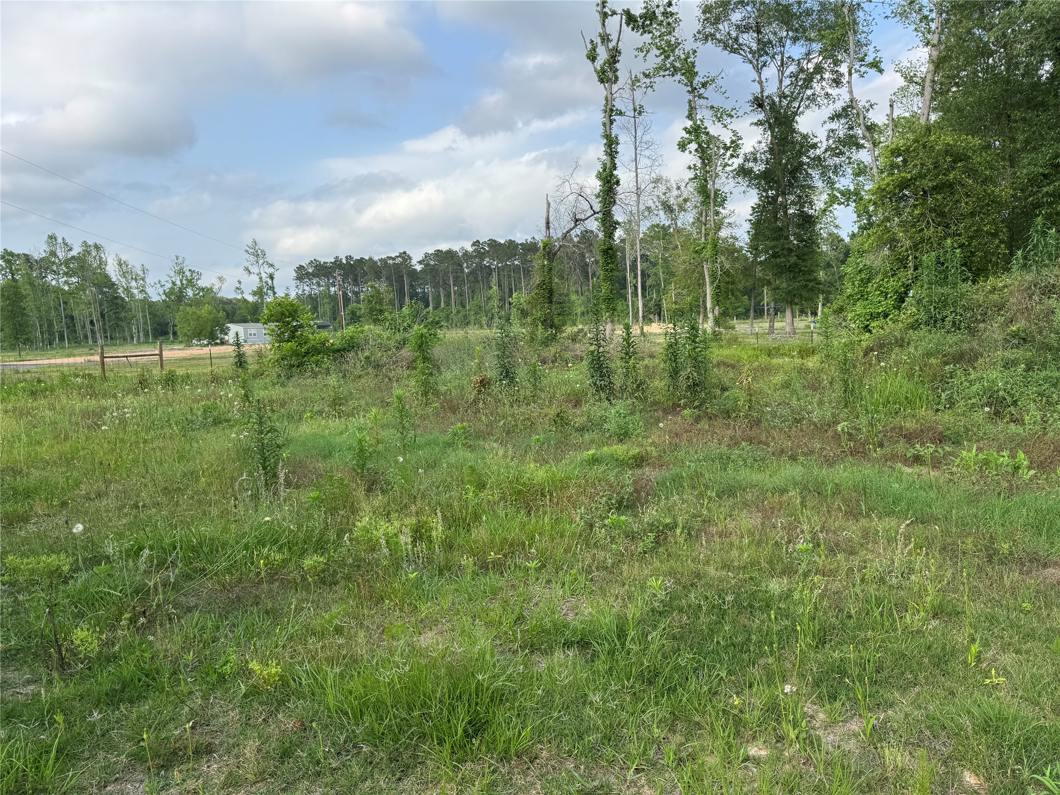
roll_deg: +2.2
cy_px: 398
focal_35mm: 24
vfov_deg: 56.8
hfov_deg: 71.6
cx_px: 530
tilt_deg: -7.4
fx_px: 735
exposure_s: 1/2252
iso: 80
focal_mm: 6.76
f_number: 1.78
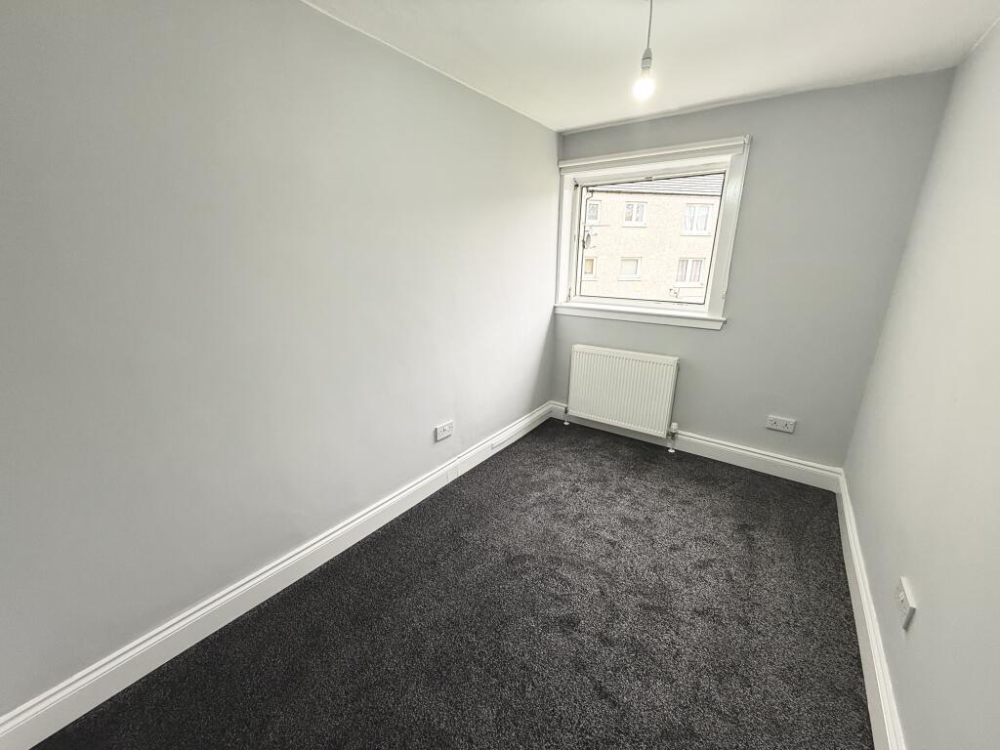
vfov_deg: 85.7
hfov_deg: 102.1
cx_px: 500
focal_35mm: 14
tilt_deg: -16.8
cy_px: 375
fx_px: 404
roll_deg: -1.1
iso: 160
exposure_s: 1/100
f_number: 2.2
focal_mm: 2.22
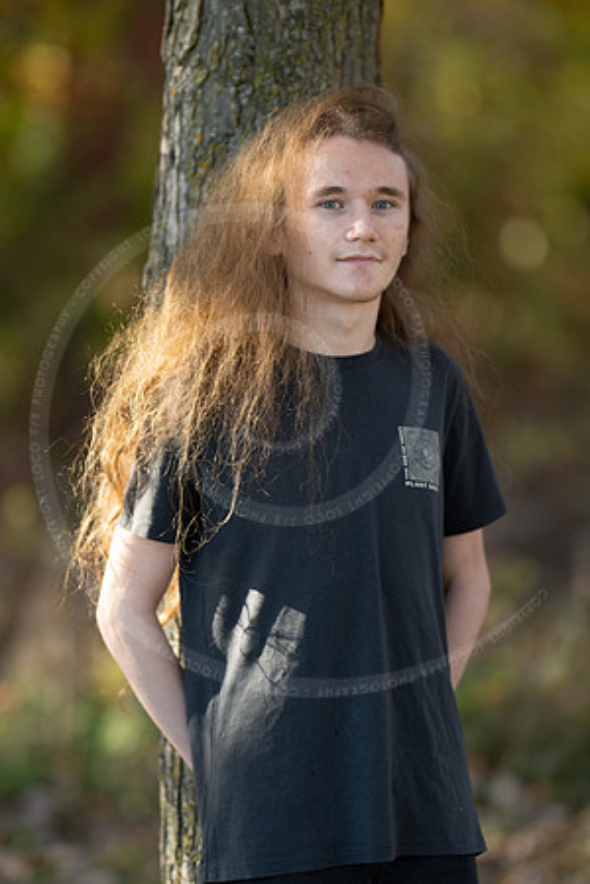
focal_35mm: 127
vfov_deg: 16.1
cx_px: 295
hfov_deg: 10.8
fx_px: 3122
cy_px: 442
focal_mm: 85
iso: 80
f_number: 1.2
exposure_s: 1/1000
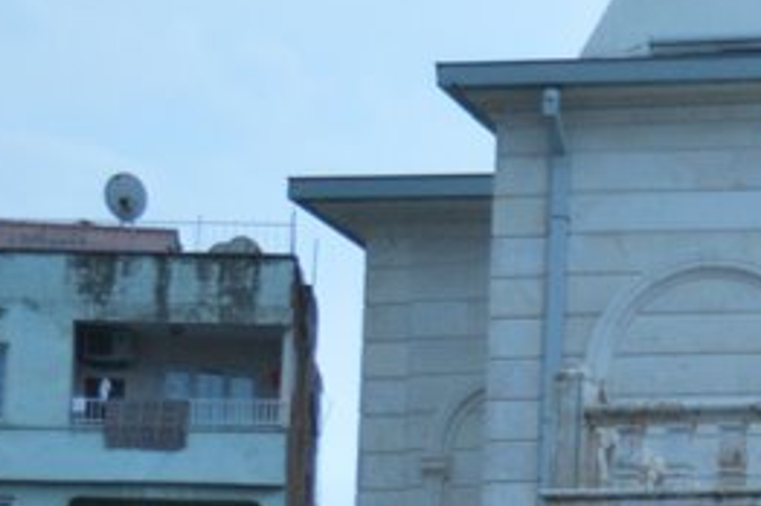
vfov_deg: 6.8
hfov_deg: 9.7
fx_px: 4130
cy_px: 980
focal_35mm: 196
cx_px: 1615
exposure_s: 1/60
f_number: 4
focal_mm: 25
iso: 720
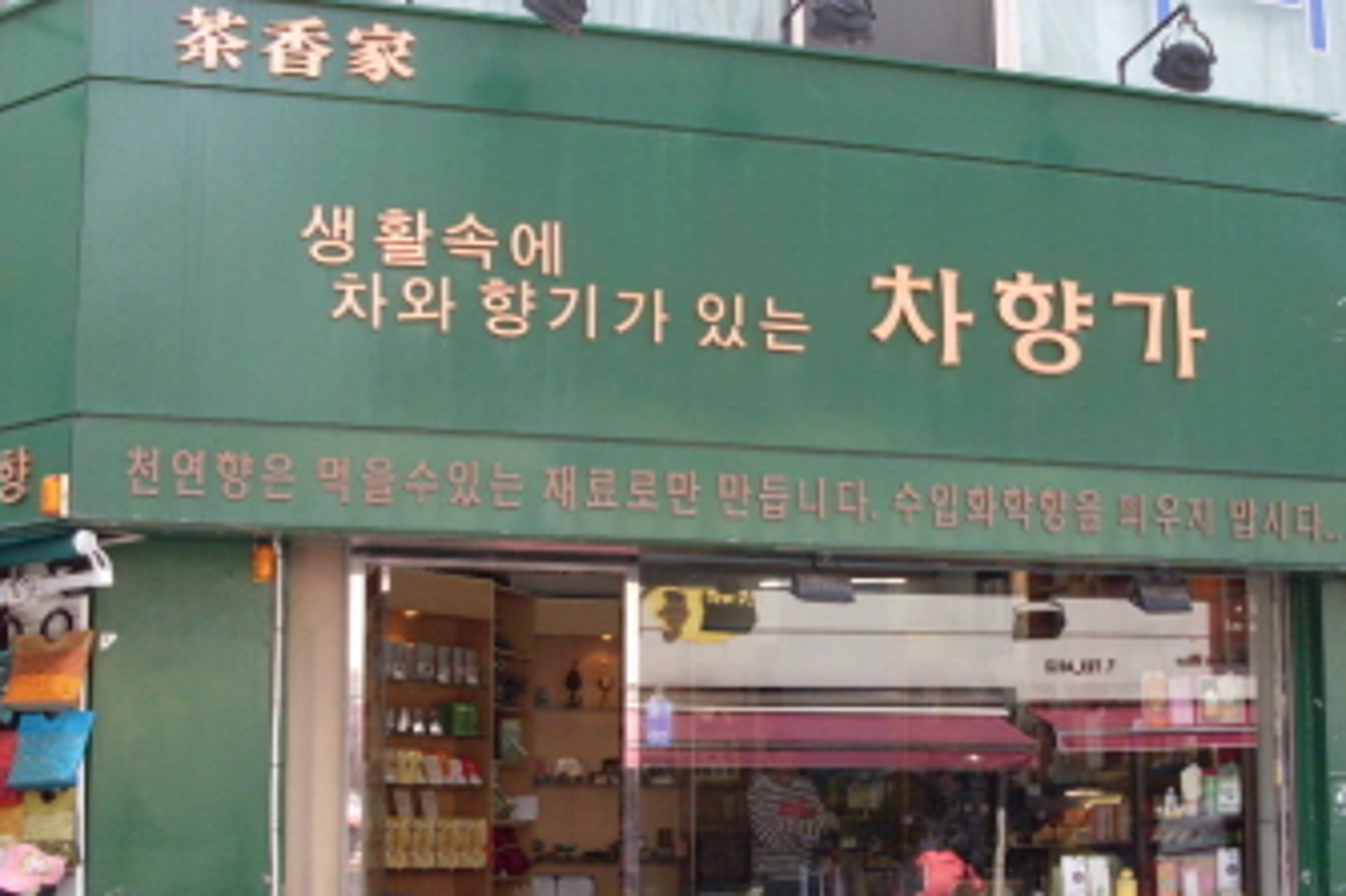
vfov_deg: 22.9
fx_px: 2205
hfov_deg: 33.8
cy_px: 581
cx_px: 832
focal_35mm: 59
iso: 80
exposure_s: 1/180
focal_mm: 6.3
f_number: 2.8
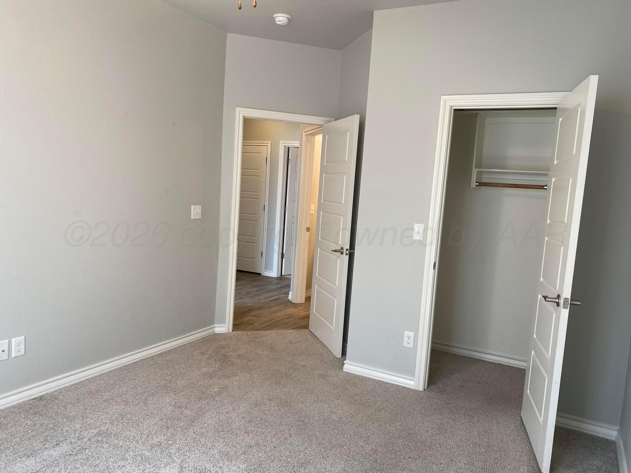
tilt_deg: -6.4
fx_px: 474
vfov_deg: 53.1
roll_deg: -3.7
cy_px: 236
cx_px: 316
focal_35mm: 26
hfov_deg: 67.3
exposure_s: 1/120
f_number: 1.8
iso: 100
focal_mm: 4.25
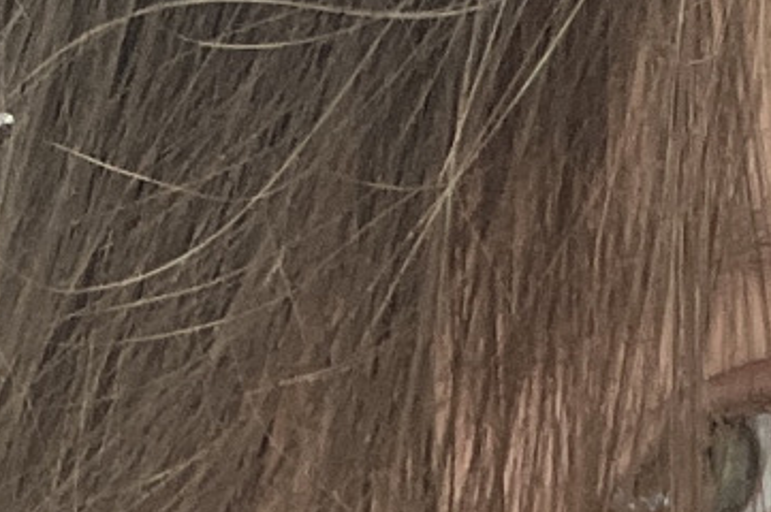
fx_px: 3702
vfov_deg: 7.3
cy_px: 1338
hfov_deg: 11.8
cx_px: 654
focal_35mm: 173
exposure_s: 1/60
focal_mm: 2.71
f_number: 2.2
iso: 125
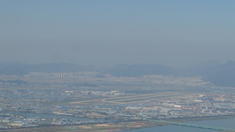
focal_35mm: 87
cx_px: 191
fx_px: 542
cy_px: 154
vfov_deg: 13.6
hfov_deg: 24.0
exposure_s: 1/320
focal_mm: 20
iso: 100
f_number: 10
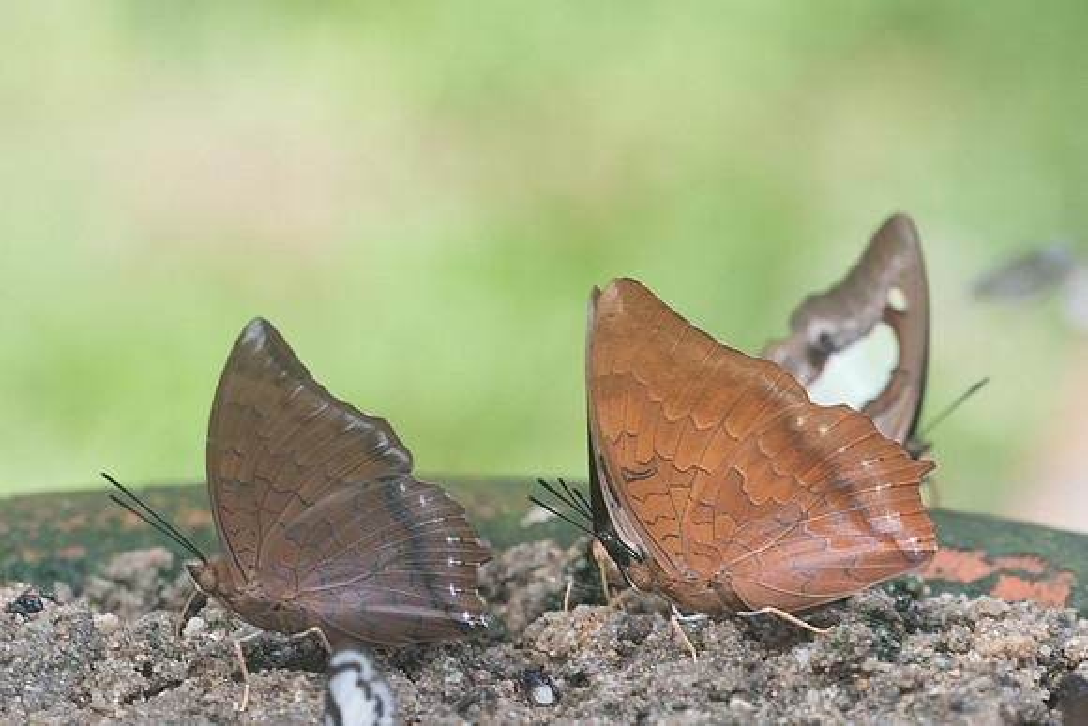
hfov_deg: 6.0
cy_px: 527
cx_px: 718
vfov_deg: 4.0
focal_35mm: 343
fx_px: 10376
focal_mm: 150
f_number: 5.6
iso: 800
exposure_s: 1/400
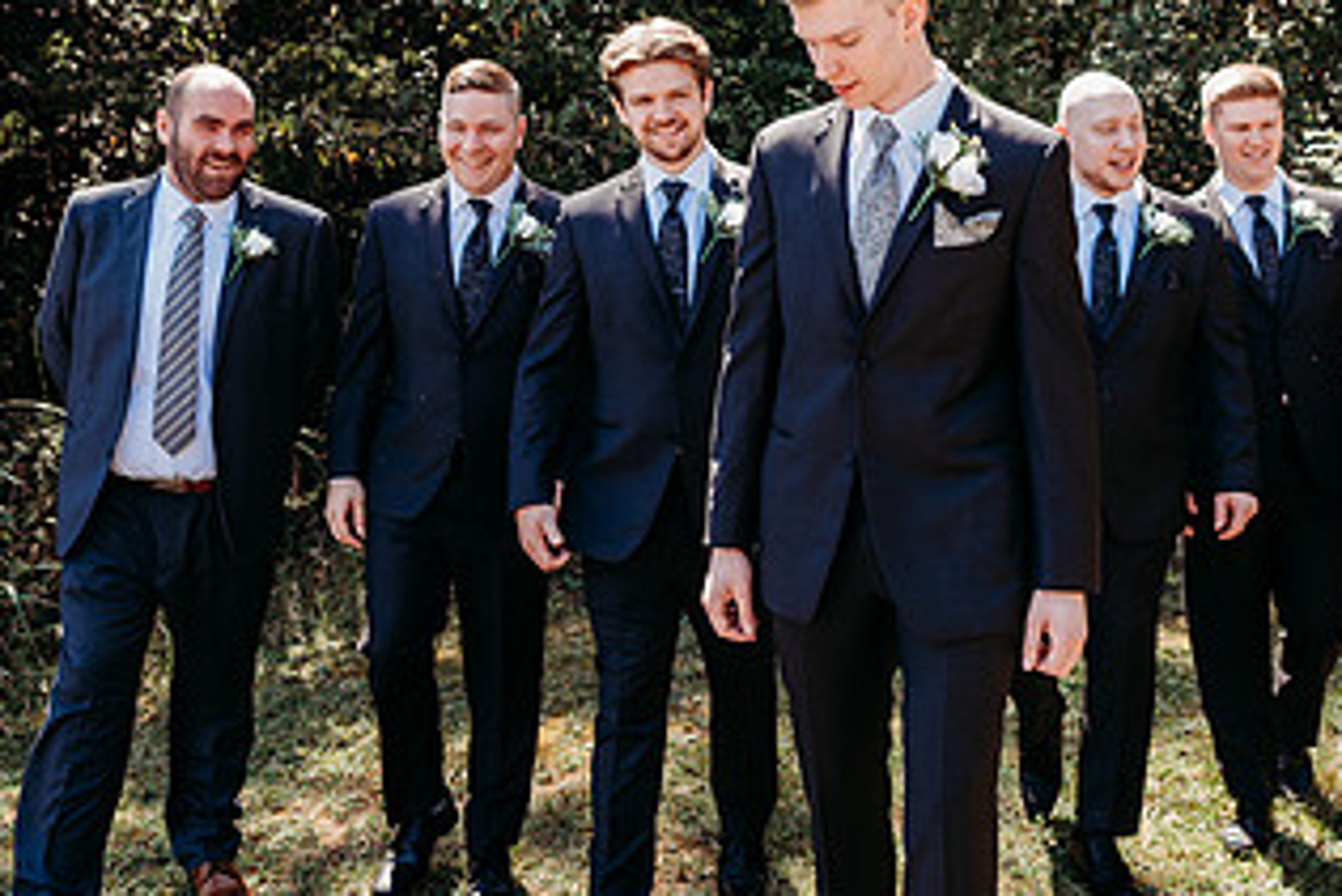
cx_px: 854
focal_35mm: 44
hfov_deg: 44.1
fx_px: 1641
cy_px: 265
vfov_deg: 30.2
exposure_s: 1/400
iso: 100
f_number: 2.8
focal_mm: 24
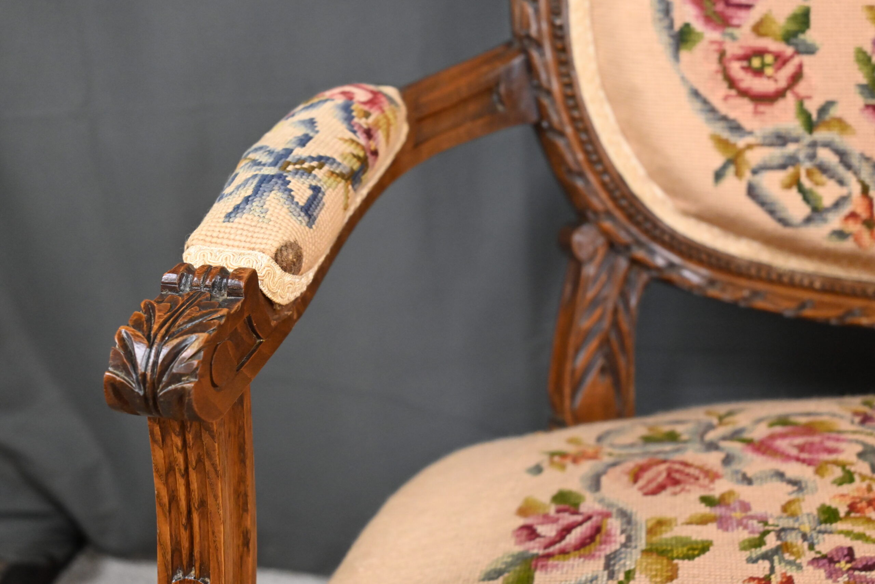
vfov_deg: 27.0
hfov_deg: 39.6
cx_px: 438
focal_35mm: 50
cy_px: 292
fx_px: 1216
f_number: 6.3
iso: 5000
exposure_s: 1/100
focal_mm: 50
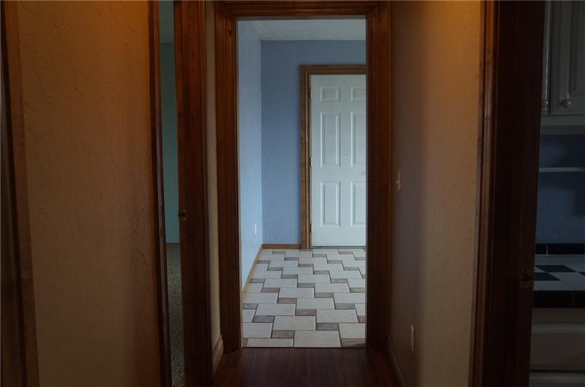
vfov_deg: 41.5
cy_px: 194
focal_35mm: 32
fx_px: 511
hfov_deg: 59.6
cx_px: 292
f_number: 4
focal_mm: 21
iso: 1000
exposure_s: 1/60
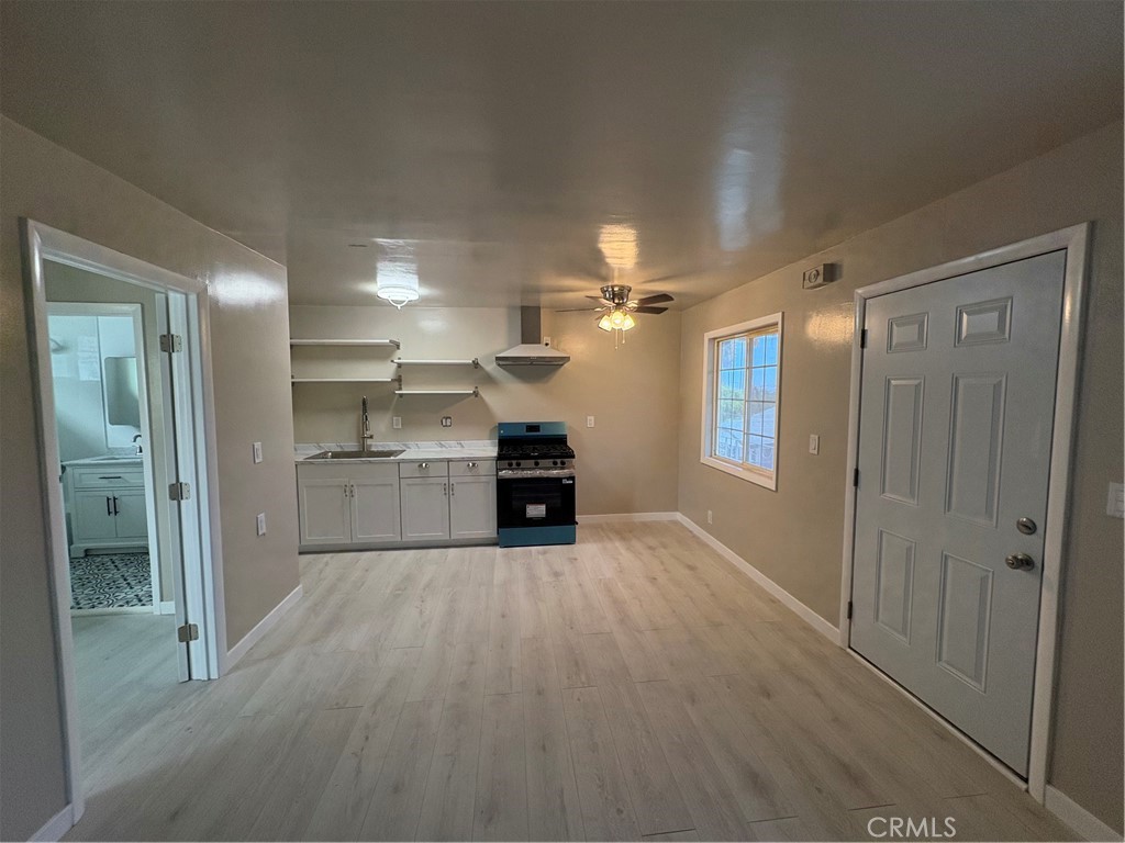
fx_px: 455
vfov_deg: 85.7
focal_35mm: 14
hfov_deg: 102.1
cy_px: 422
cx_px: 562
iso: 250
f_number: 2.2
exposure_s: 1/120
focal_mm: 2.22
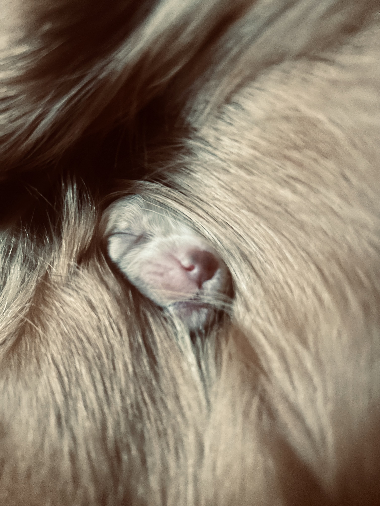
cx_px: 190
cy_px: 253
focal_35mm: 26
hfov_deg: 53.1
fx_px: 381
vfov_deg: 67.3
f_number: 1.5
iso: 640
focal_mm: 5.7
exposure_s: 1/17
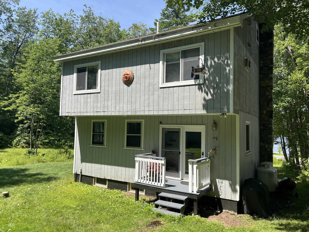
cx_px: 154
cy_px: 116
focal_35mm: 26
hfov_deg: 67.3
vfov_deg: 53.1
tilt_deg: +2.8
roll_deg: -1.4
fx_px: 232
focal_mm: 5.7
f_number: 1.5
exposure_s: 1/2083
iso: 50
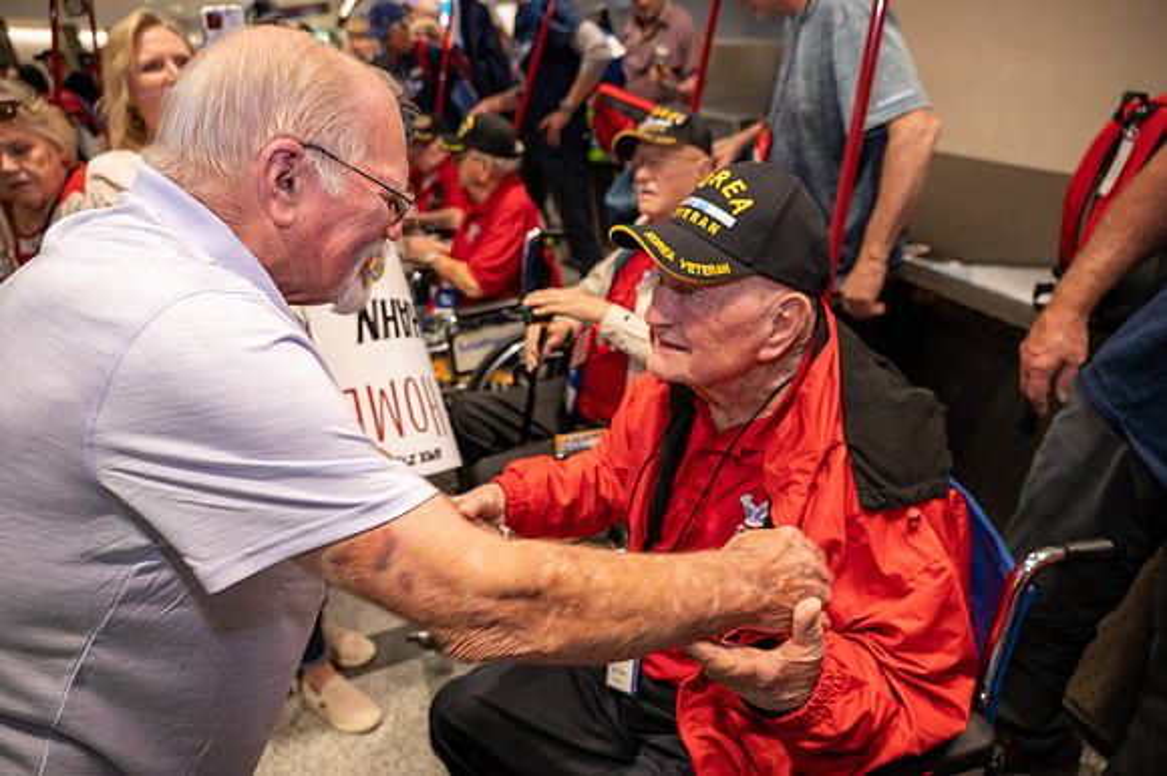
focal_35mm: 26
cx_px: 584
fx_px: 842
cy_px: 388
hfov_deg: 69.4
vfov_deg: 49.5
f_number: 4.5
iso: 800
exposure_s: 1/60
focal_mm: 26
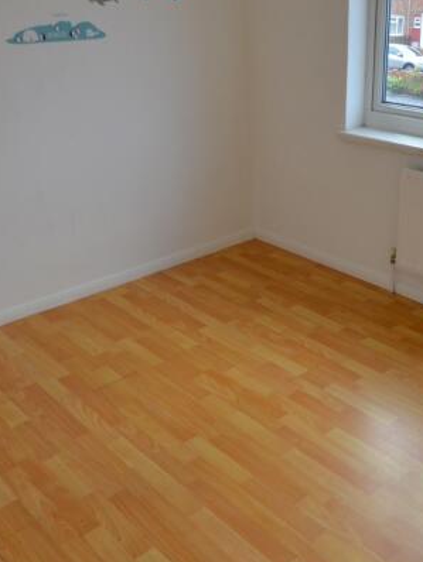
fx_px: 602
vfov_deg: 50.1
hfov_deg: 37.9
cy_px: 263
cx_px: 307
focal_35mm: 37
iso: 200
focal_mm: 10
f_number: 5.6
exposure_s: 1/125
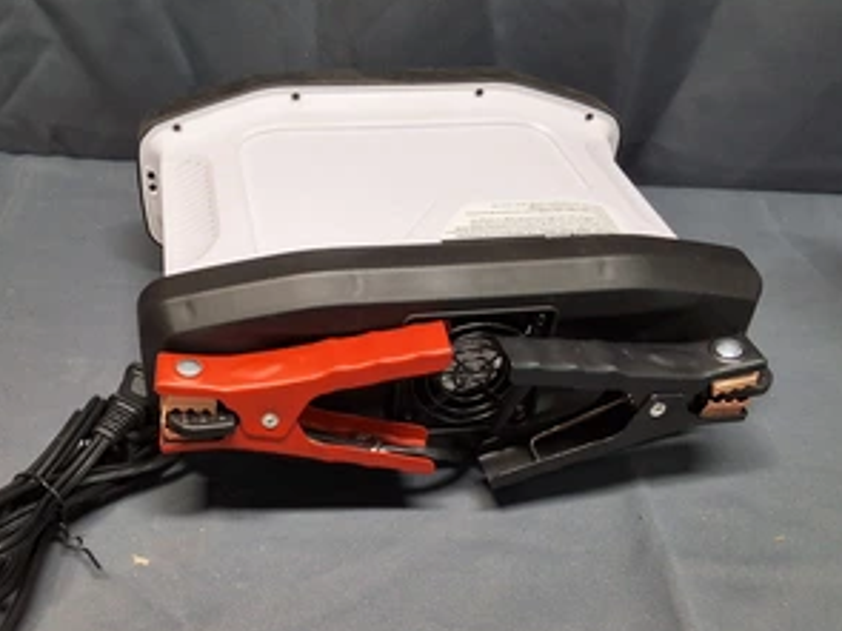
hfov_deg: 48.7
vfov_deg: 37.5
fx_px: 924
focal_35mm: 38
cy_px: 388
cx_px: 334
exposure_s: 1/40
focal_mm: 2.91
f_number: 1.9
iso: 160
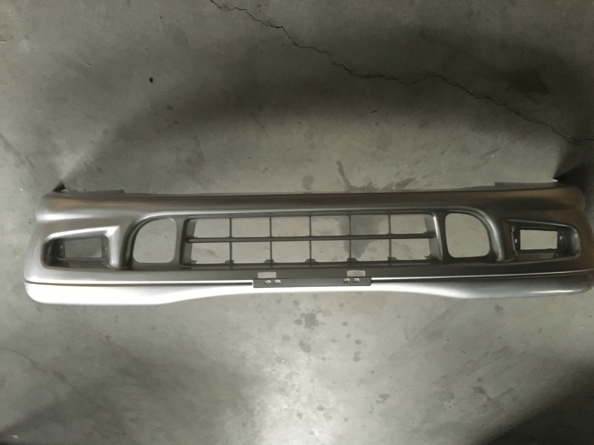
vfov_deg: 48.2
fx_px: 498
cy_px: 222
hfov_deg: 61.7
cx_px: 297
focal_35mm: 29
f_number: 2.2
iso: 320
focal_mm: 4.15
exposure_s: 1/17
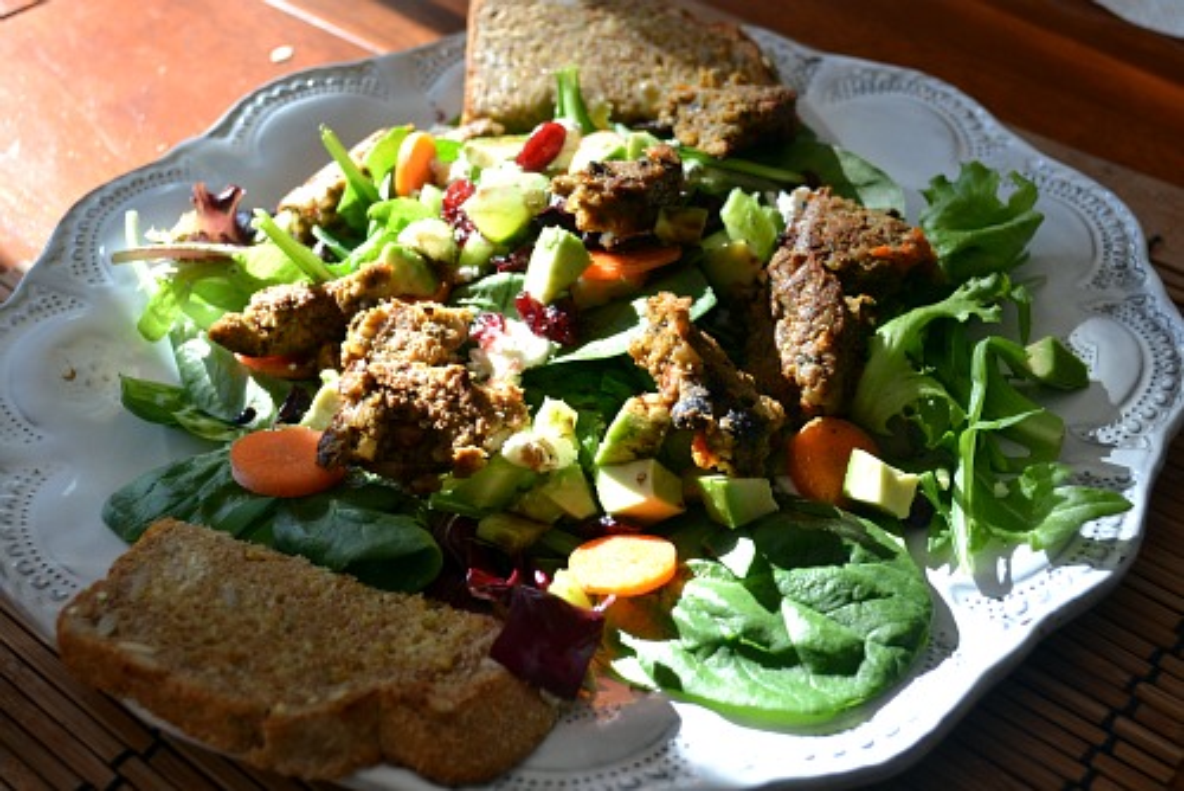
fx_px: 1580
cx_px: 592
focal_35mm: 48
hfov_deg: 41.1
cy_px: 396
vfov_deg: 28.1
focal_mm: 32
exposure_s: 1/100
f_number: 5
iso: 400
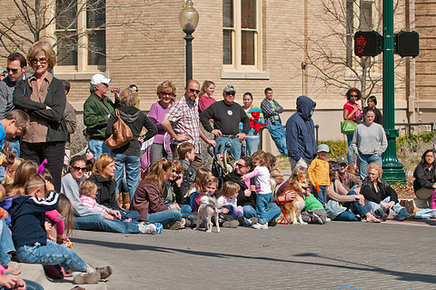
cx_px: 220
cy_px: 169
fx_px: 1754
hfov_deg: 14.2
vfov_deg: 9.4
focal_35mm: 145
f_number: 5
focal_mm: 80
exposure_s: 1/1000
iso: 200
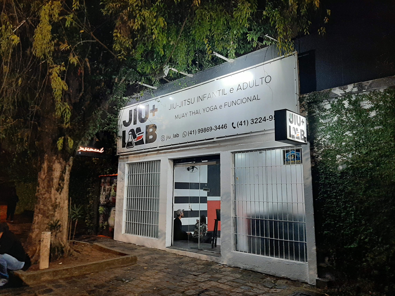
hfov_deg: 67.3
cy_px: 148
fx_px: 297
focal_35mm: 26
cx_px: 198
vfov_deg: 53.1
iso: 200
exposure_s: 1/40
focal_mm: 3.93
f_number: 1.7
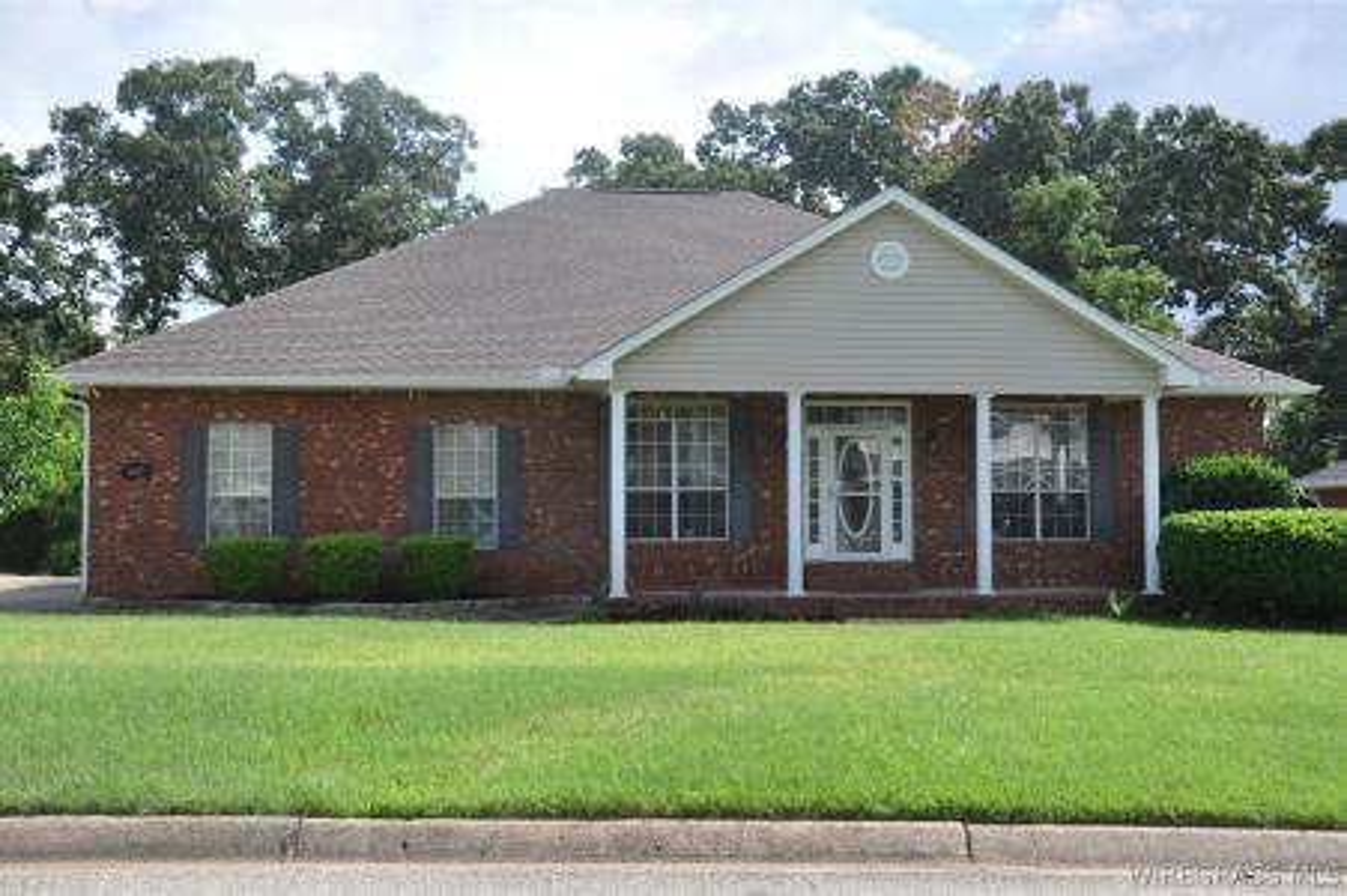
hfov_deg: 48.0
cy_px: 448
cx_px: 674
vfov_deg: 33.0
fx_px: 1514
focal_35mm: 40
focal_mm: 27
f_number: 9
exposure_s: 1/320
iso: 200
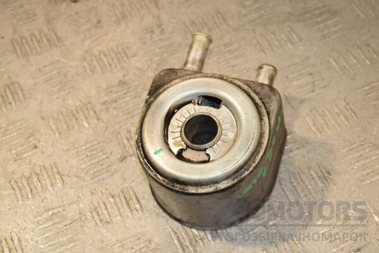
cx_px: 190
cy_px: 126
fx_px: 979
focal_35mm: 93
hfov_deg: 21.9
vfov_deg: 14.7
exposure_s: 1/200
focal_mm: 62
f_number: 8
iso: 800
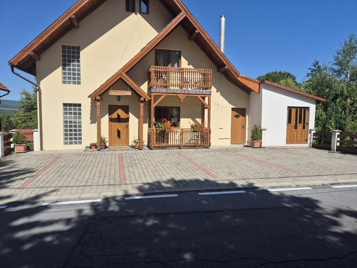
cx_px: 178
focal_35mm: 23
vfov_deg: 58.9
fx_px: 237
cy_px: 134
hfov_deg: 73.9
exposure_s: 1/2344
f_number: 1.8
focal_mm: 5.4
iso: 25
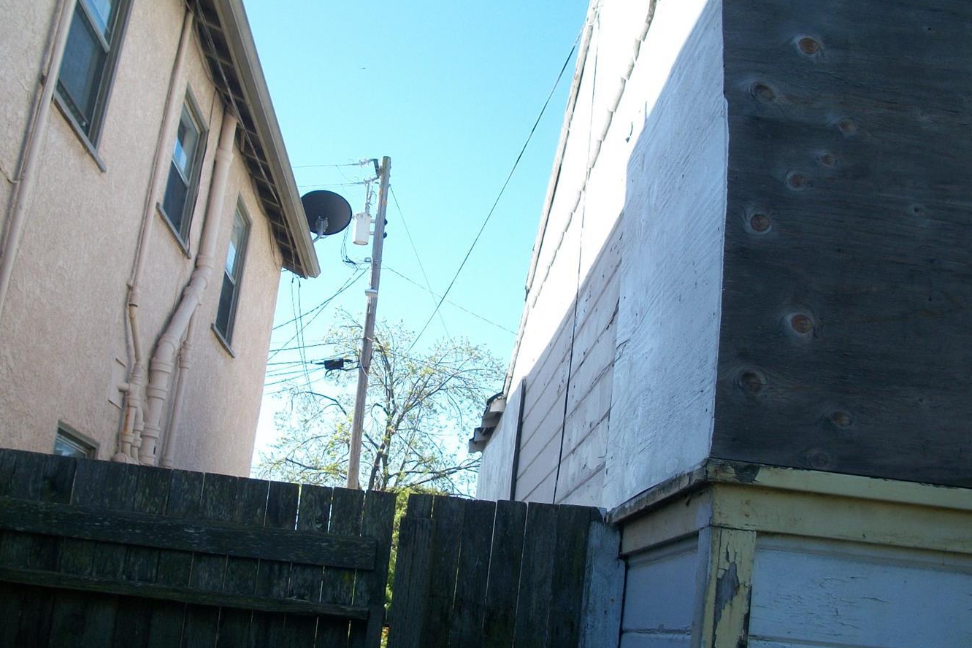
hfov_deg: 47.3
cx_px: 427
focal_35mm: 41
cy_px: 385
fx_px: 1107
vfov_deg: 32.6
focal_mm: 6.3
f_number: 3.1
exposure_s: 1/500
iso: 91
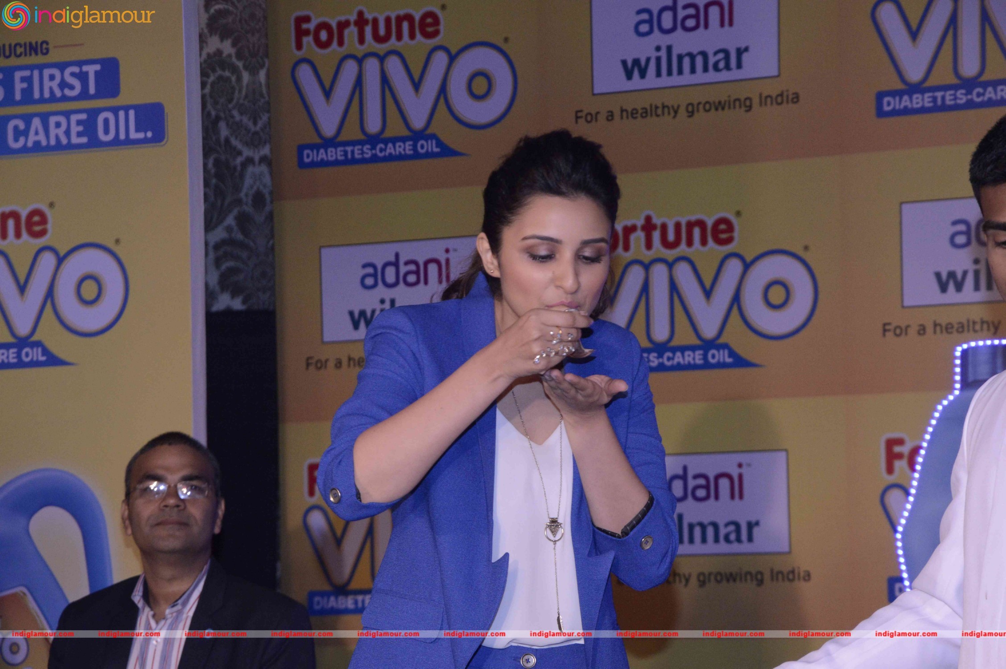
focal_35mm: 158
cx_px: 503
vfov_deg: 8.7
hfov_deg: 13.1
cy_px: 334
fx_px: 4397
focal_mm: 105
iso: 1600
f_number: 9
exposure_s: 1/200
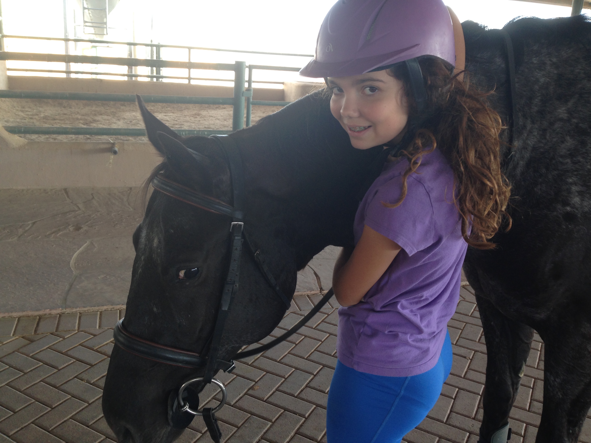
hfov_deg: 55.4
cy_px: 222
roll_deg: -3.1
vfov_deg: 42.9
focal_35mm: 33
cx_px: 296
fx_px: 563
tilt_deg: -18.8
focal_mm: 4.12
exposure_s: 1/60
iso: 50
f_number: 2.4
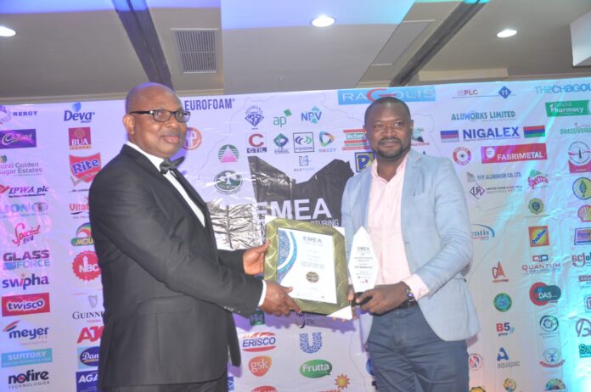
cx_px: 296
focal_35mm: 60
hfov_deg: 33.4
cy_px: 196
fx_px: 984
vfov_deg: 22.6
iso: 400
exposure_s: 1/80
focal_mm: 40
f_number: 4.5
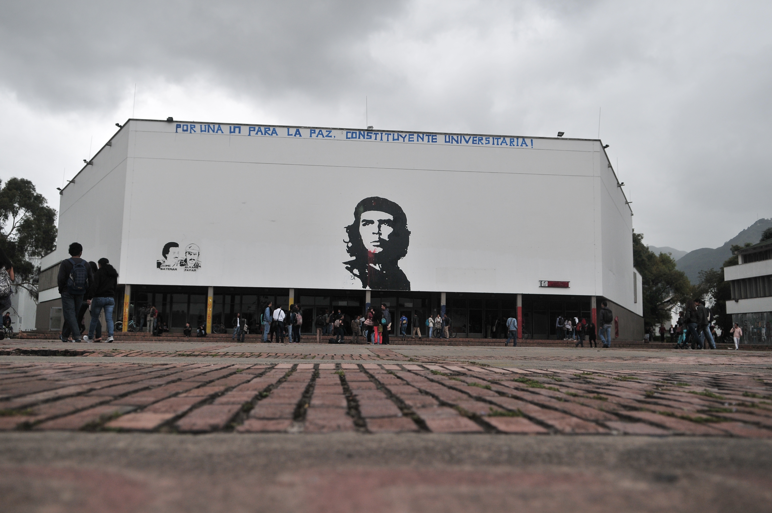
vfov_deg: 43.5
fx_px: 643
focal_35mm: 30
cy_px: 256
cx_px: 386
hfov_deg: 62.0
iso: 320
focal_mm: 20
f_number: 3.5
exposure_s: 1/2500
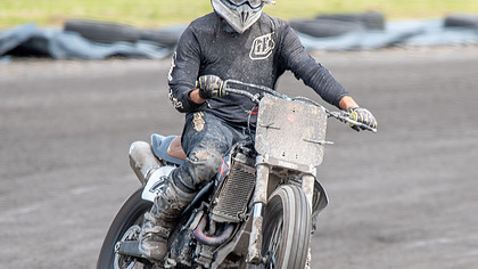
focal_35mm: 1242
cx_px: 314
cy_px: 204
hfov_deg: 1.7
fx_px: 15738
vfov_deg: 1.0
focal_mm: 600
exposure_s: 1/250
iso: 200
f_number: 7.1
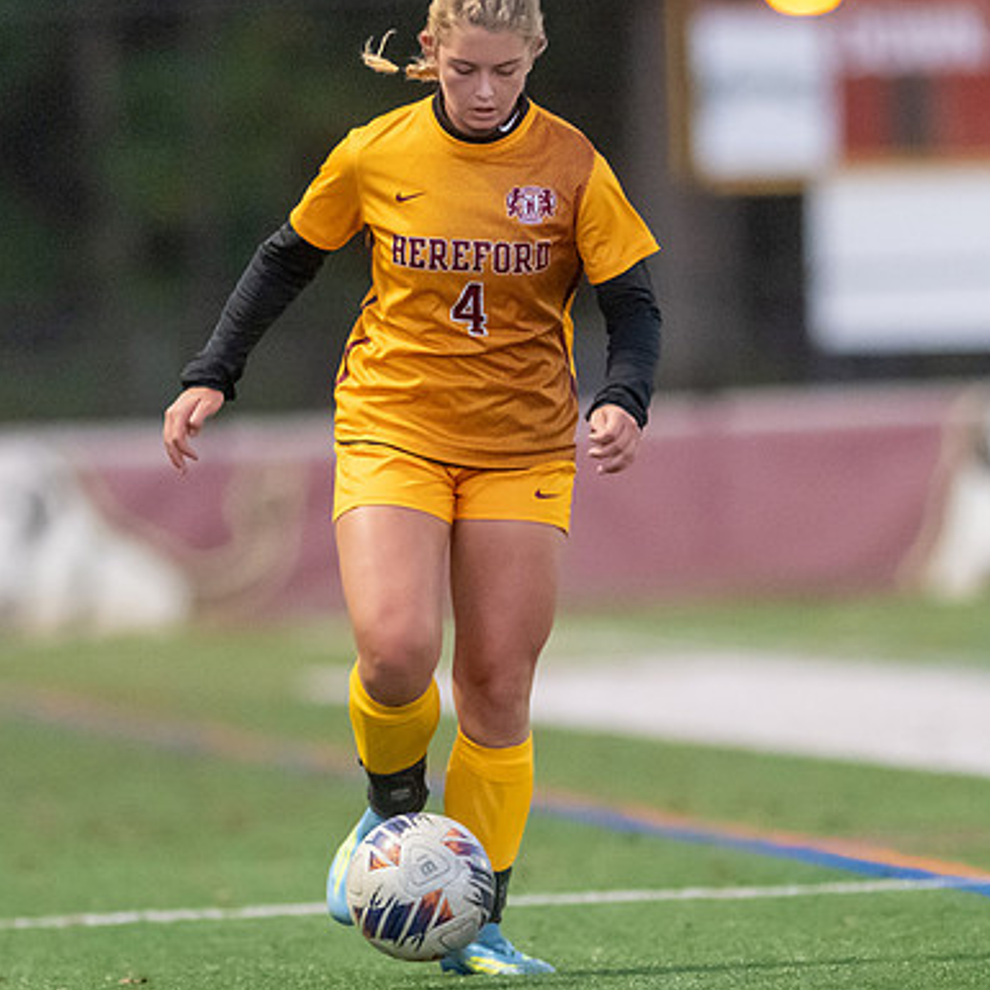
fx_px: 20967
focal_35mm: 648
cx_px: 425
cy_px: 576
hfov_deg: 2.7
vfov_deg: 2.7
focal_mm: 300
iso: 10000
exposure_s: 1/1000
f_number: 2.8
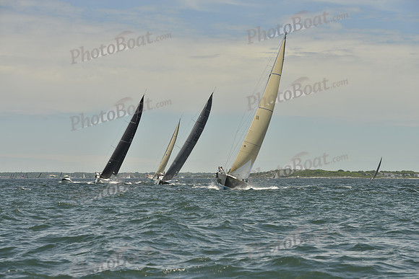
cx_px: 210
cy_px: 140
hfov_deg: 18.6
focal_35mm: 110
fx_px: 1281
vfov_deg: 12.5
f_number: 9
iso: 280
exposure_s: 1/1600
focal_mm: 110
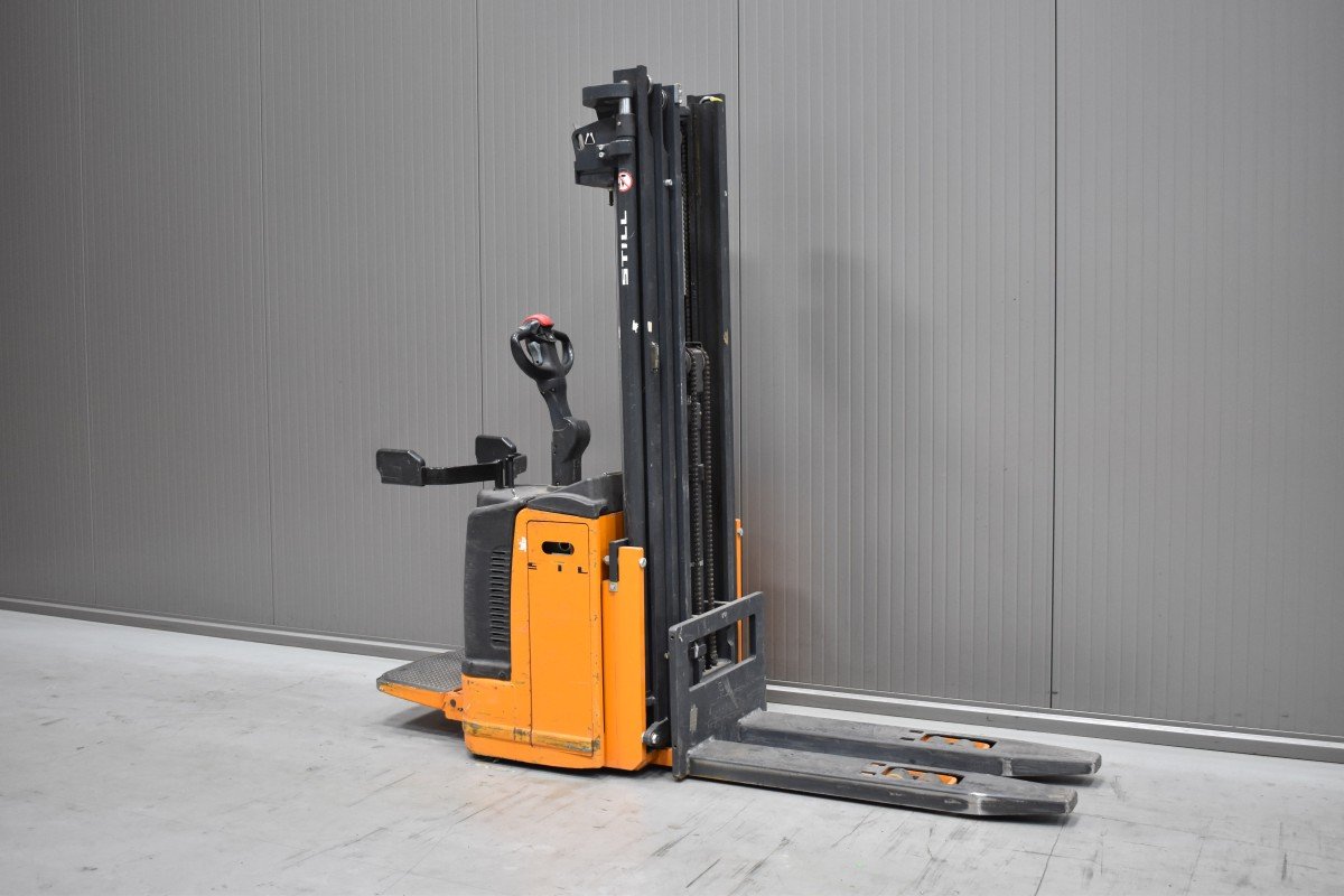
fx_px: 1344
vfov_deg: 36.9
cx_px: 672
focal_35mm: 36
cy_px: 448
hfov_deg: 53.1
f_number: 4.5
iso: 1250
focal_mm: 24
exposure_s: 1/50
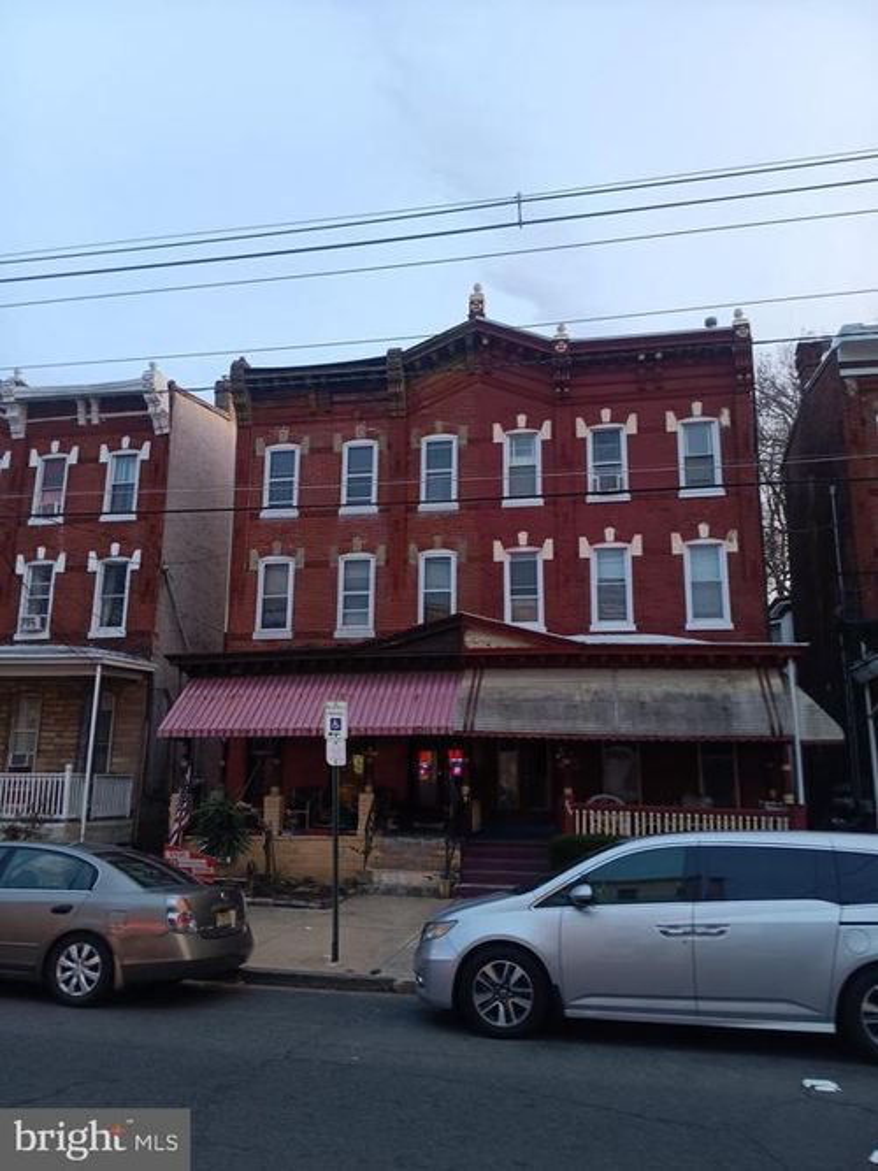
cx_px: 439
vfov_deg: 67.3
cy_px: 586
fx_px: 880
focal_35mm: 26
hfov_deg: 53.0
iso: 125
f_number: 1.8
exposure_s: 1/24.4
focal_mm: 3.98
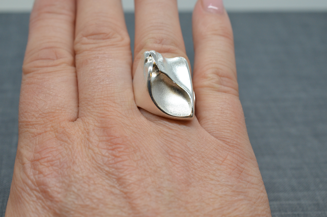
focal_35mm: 60
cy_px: 108
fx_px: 544
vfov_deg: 22.5
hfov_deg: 33.5
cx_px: 164
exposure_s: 1/250
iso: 1000
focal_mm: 40
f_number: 9
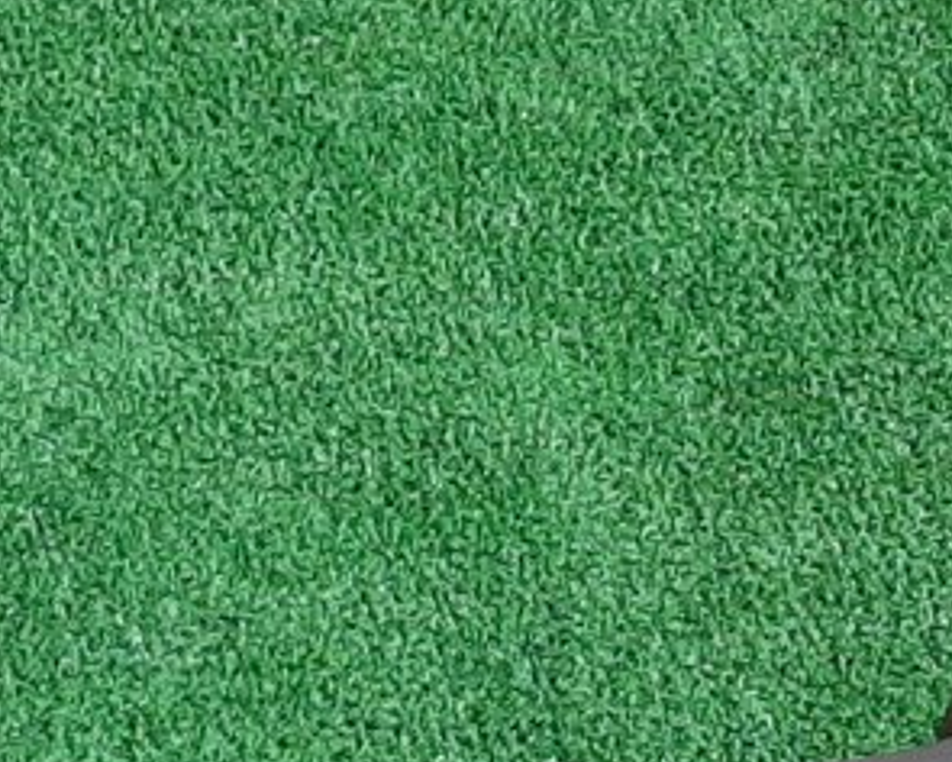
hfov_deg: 13.9
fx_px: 3494
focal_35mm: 124
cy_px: 1314
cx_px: -733
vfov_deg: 11.6
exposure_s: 1/50
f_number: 1.7
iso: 221
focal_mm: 3.93
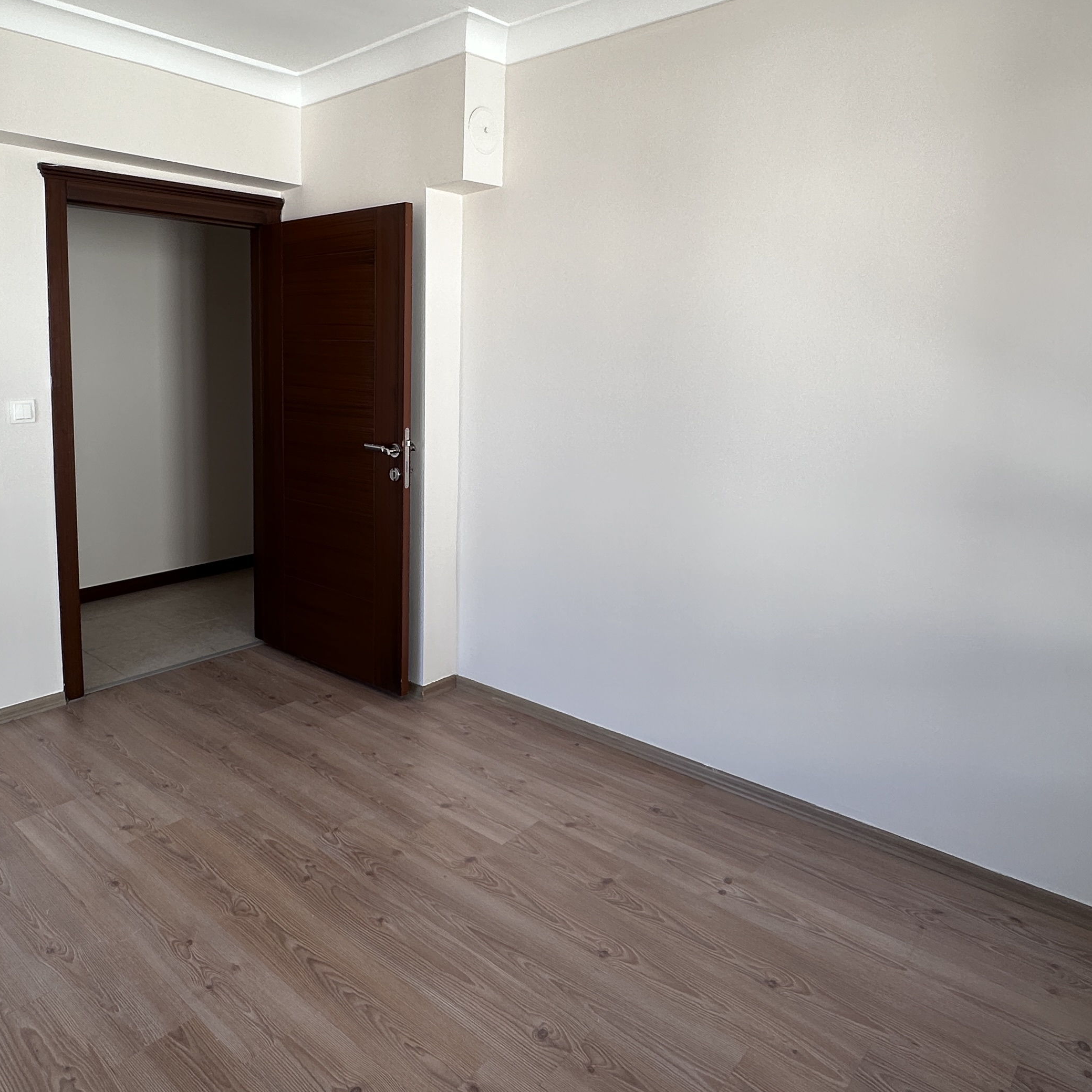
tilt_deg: -5.2
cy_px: 435
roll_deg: -0.1
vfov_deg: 64.4
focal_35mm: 24
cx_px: 407
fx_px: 857
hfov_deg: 64.1
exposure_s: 1/106
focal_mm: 2.22
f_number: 2.2
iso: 40
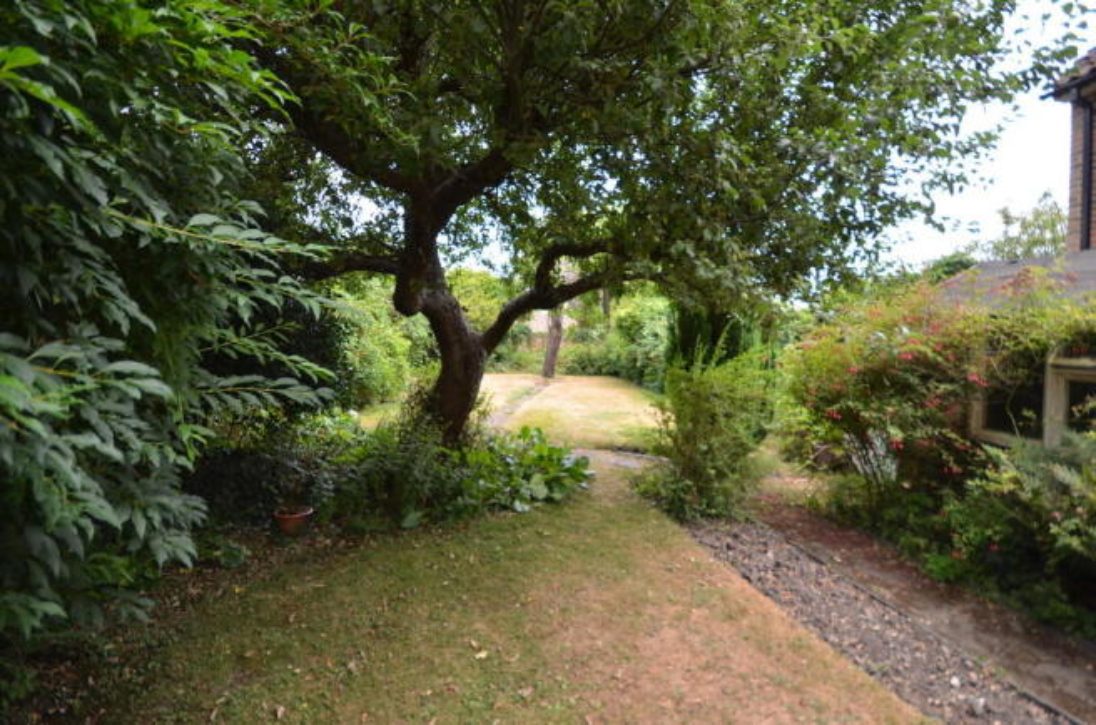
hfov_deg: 100.5
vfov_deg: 77.0
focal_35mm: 15
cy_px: 362
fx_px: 456
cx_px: 548
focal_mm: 10
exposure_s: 1/100
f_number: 4
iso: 100
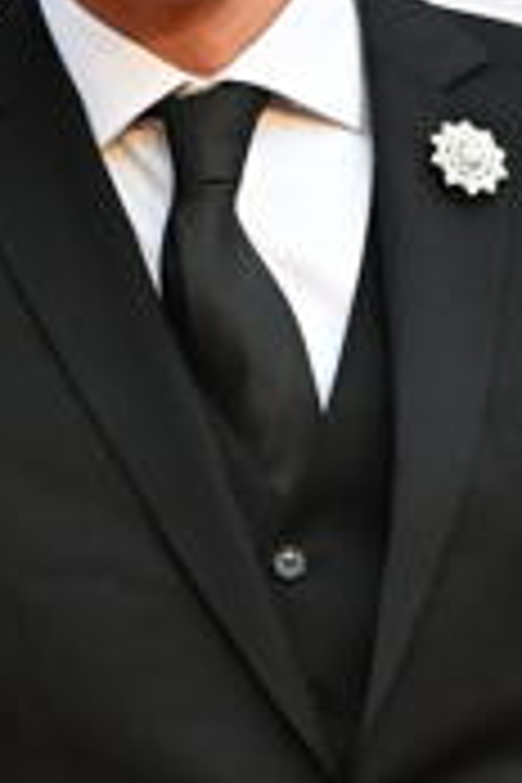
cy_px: 1564
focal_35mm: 262
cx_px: -194
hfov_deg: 5.2
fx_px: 5698
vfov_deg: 7.5
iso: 2500
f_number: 5
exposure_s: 1/500
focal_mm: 44
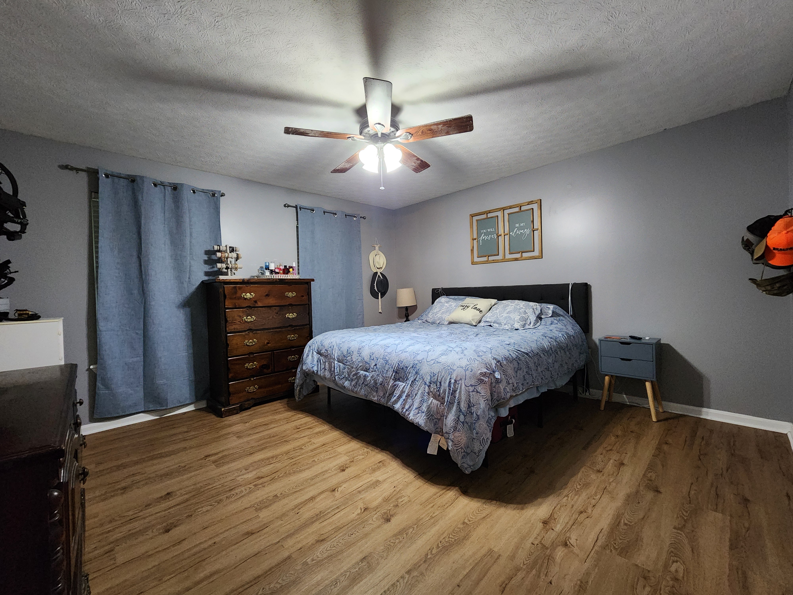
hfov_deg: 106.2
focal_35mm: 13
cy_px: 298
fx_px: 298
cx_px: 396
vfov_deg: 89.9
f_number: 2.2
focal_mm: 2.2
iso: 640
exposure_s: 1/30
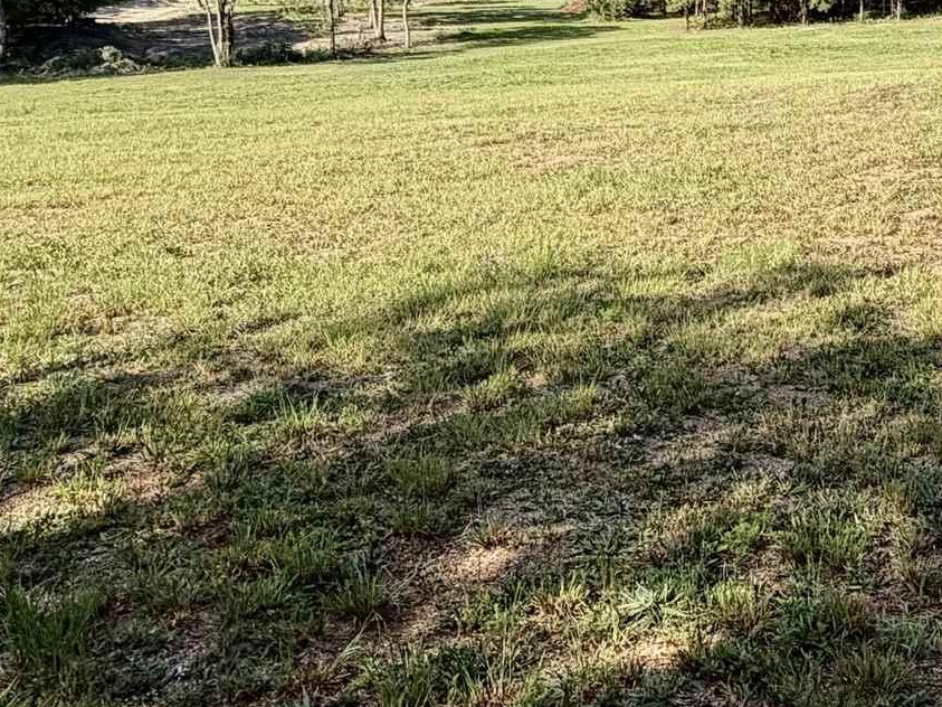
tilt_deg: +0.8
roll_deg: -1.6
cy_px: -59
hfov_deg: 35.9
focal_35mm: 51
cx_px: 793
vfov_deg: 26.4
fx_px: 1388
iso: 25
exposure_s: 1/770
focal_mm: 2.22
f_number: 2.2
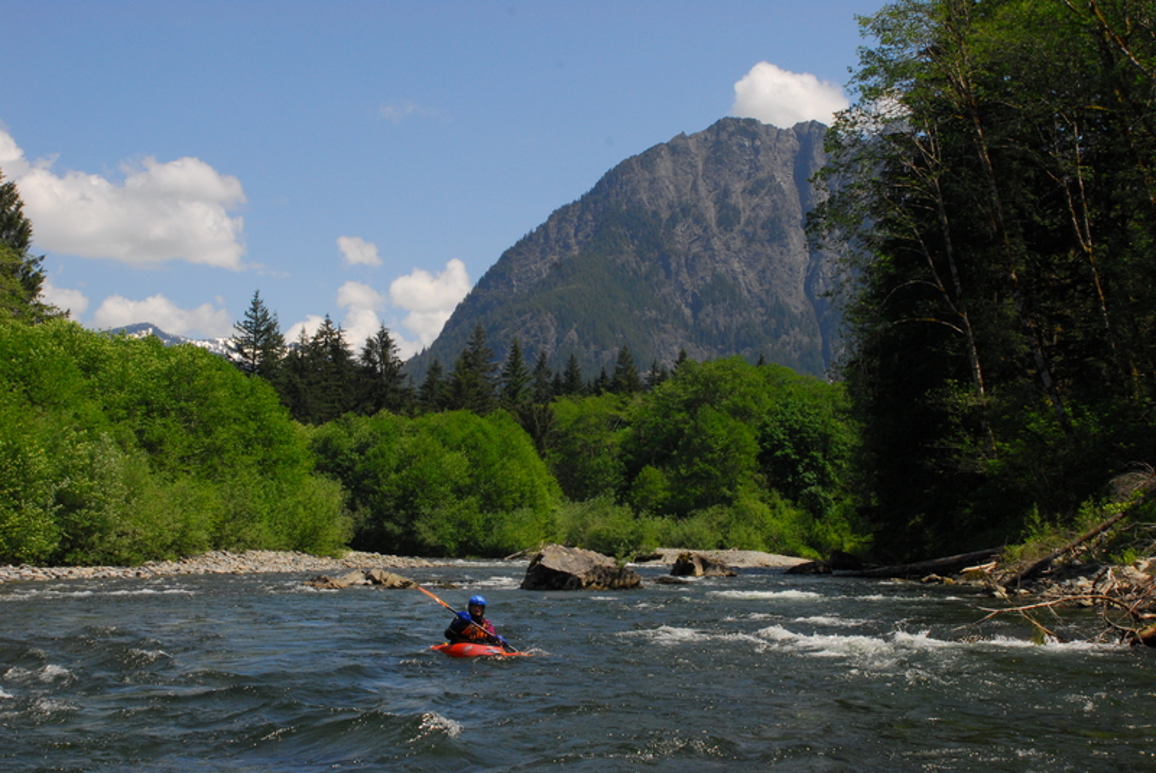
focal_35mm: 52
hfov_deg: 37.8
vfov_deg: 25.8
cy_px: 386
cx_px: 578
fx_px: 1687
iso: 400
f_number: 13
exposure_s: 1/320
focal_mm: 35
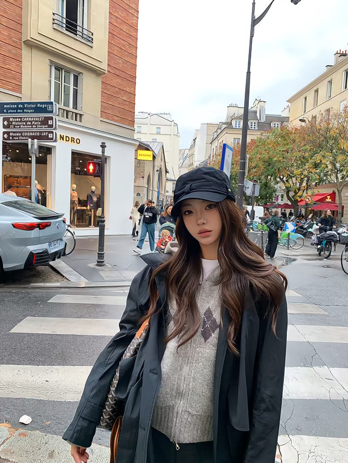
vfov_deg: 67.3
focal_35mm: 26
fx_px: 349
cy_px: 232
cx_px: 174
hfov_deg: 53.1
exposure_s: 1/121
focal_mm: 4.25
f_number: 1.8
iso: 80
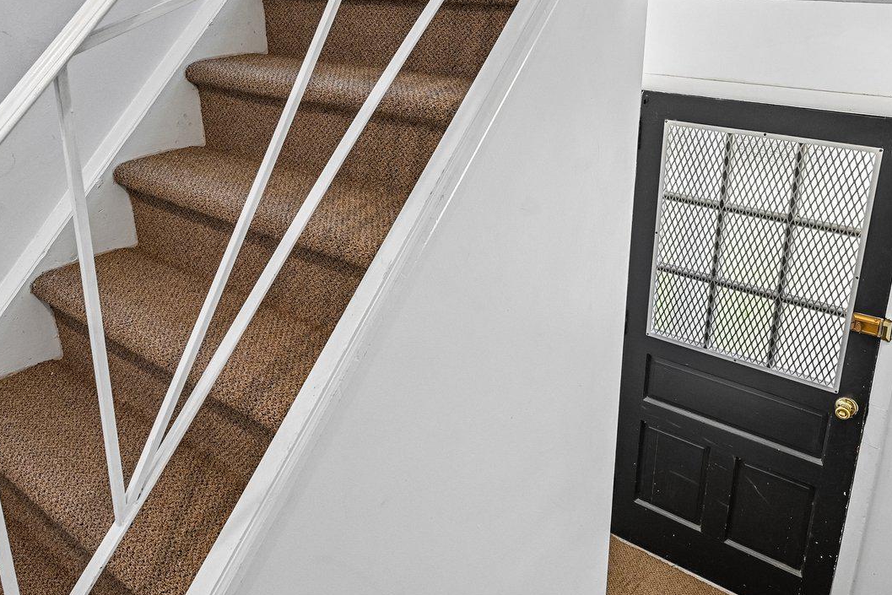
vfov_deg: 42.0
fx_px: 768
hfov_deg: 60.3
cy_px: 222
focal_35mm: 31
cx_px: 449
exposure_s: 1/160
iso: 800
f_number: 8
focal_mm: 16
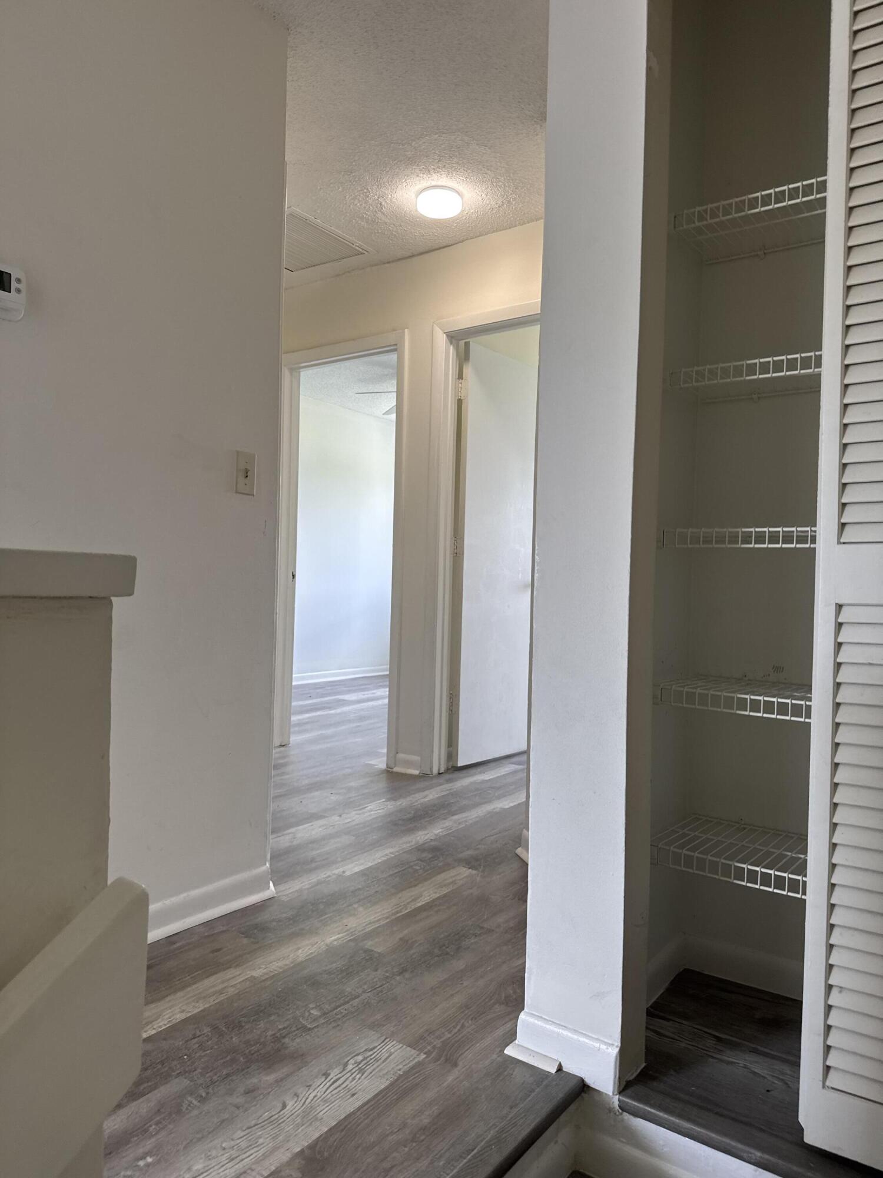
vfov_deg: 71.6
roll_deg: -1.2
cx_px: 442
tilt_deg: -0.6
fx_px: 816
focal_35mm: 24
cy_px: 589
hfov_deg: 56.8
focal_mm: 6.76
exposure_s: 1/120
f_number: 1.78
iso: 80
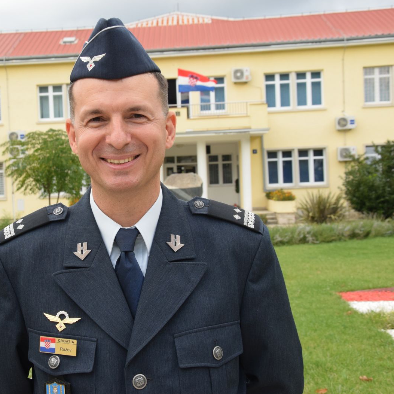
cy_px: 197
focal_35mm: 62
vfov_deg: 27.7
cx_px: 124
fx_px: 798
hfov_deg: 27.5
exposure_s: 1/320
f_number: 9
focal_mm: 32
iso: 640
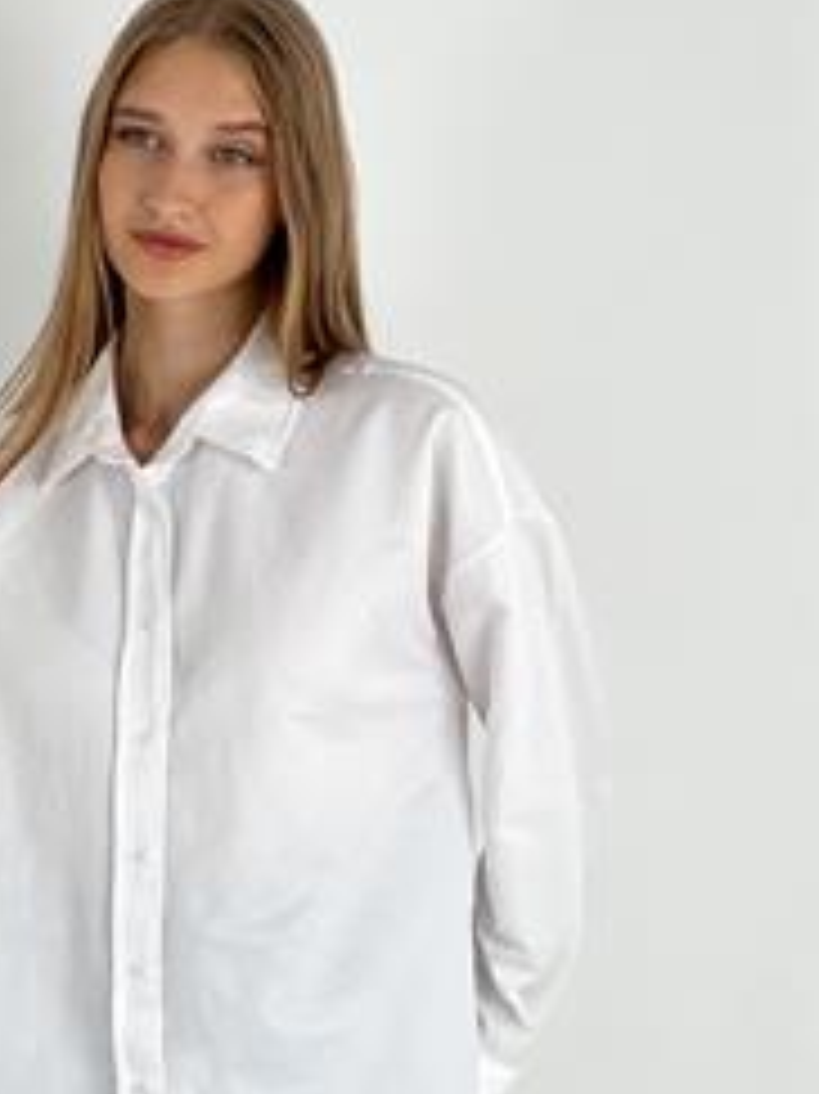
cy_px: 804
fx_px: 4136
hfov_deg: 11.3
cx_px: 158
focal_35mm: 131
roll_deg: +0.4
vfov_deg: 15.0
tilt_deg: -4.4
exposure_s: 1/100
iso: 50
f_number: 2.8
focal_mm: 9
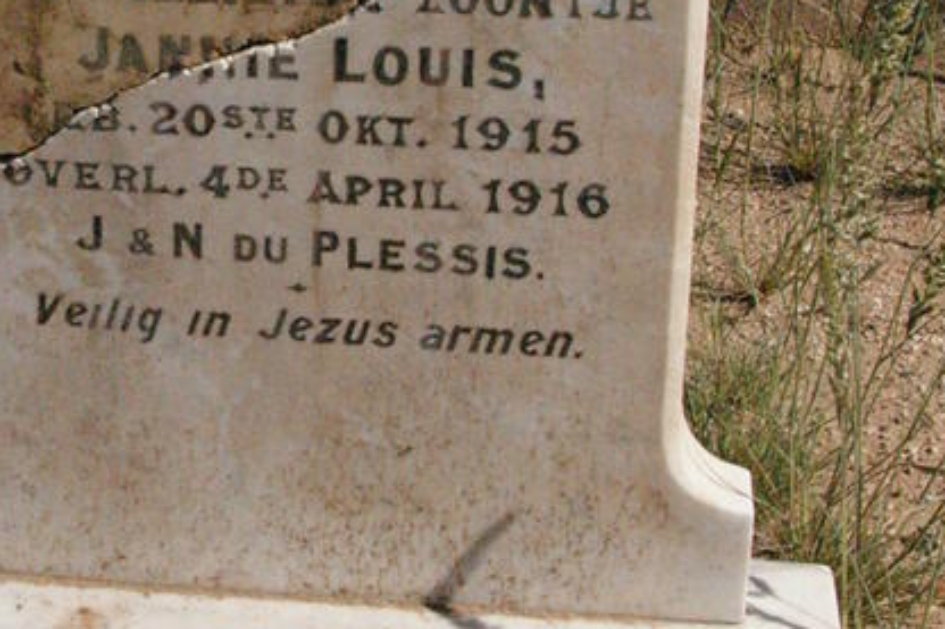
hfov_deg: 20.3
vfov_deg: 13.7
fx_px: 2609
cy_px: 177
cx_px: 195
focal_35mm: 99
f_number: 13
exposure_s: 1/4000
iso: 3200
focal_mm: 23
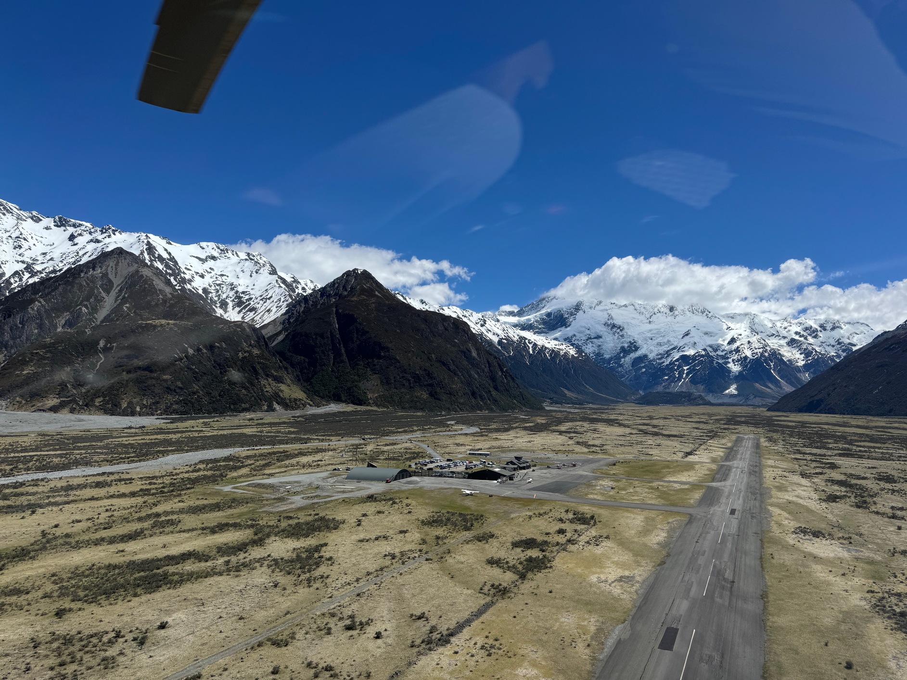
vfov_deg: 56.8
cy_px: 340
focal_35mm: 24
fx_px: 629
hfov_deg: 71.6
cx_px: 454
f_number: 1.78
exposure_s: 1/7937
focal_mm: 6.76
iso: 80
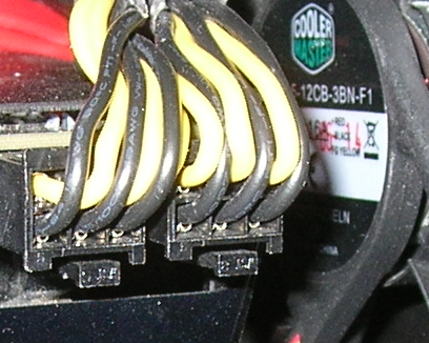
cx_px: 259
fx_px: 2500
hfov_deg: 9.8
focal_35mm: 197
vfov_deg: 7.7
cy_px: 481
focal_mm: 6
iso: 50
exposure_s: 1/60.1
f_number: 2.7
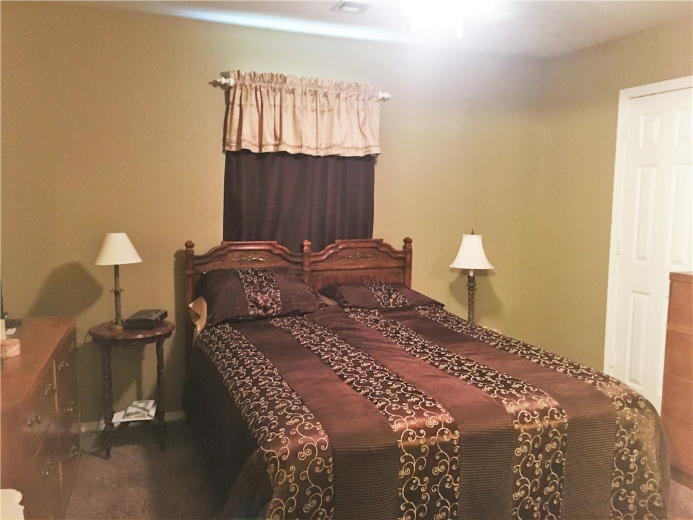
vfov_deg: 48.2
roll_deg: +0.2
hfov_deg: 61.7
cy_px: 260
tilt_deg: -7.7
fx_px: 581
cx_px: 346
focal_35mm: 29
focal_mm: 4.15
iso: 320
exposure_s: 1/15
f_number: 2.2
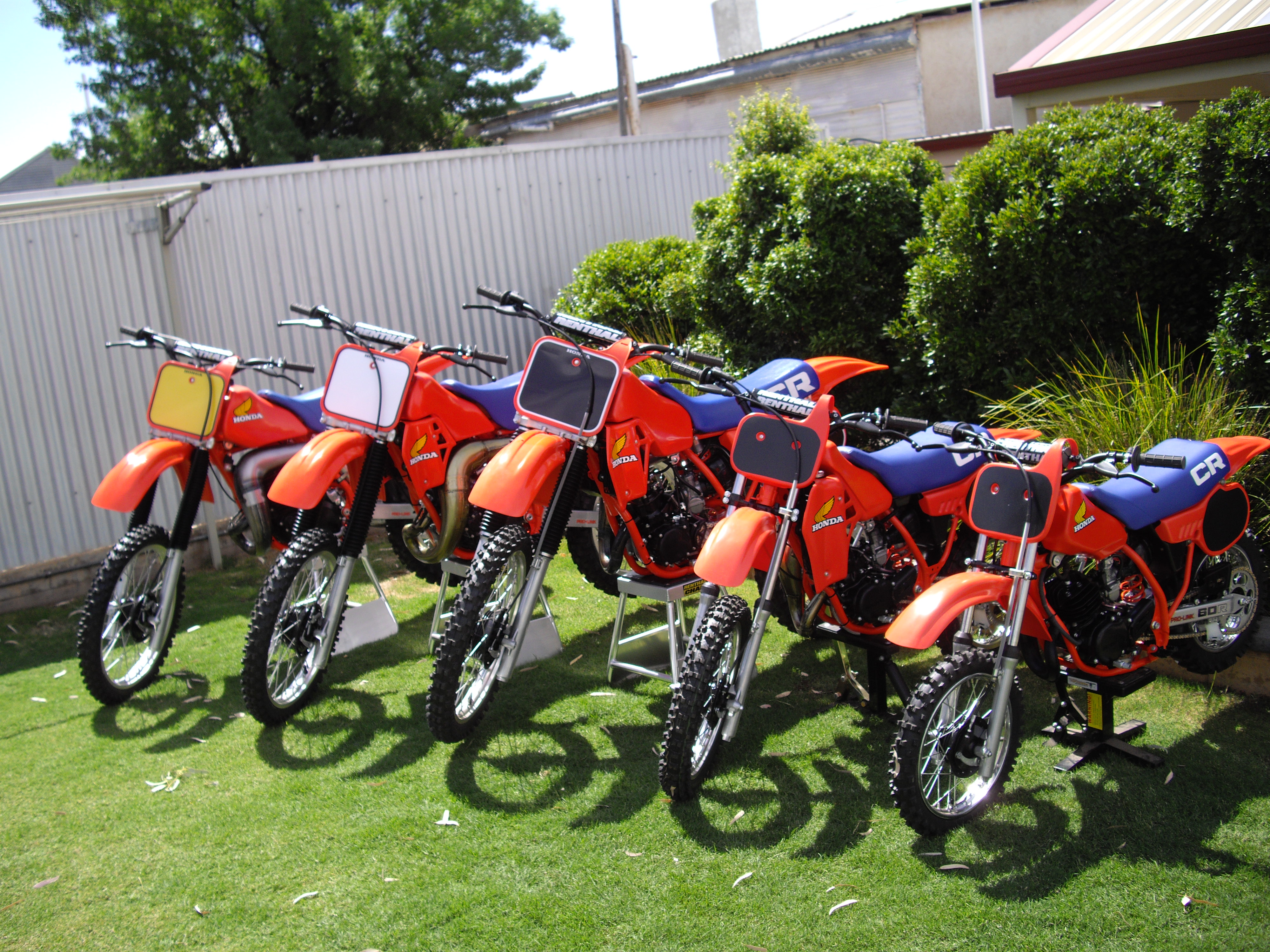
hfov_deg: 49.0
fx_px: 1394
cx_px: 635
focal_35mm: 38
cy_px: 476
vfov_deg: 37.7
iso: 64
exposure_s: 1/400
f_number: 2.8
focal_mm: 7.9
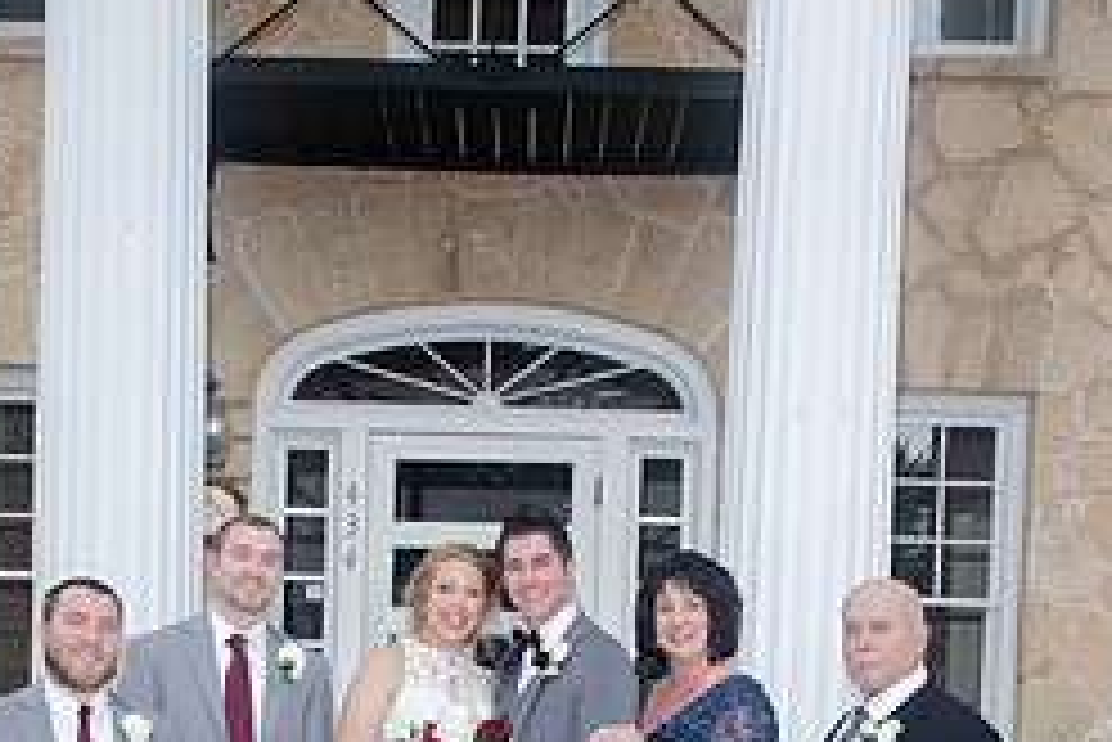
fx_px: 1854
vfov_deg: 21.2
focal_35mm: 60
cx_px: 464
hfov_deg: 33.3
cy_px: 868
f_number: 7.1
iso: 100
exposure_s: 1/250
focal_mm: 22
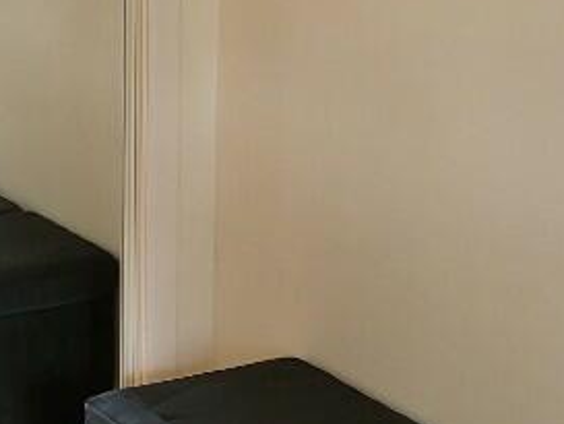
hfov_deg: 21.5
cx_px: 126
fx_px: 1467
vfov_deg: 16.0
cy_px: -43
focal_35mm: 90
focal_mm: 5
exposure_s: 1/100
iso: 200
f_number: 1.8
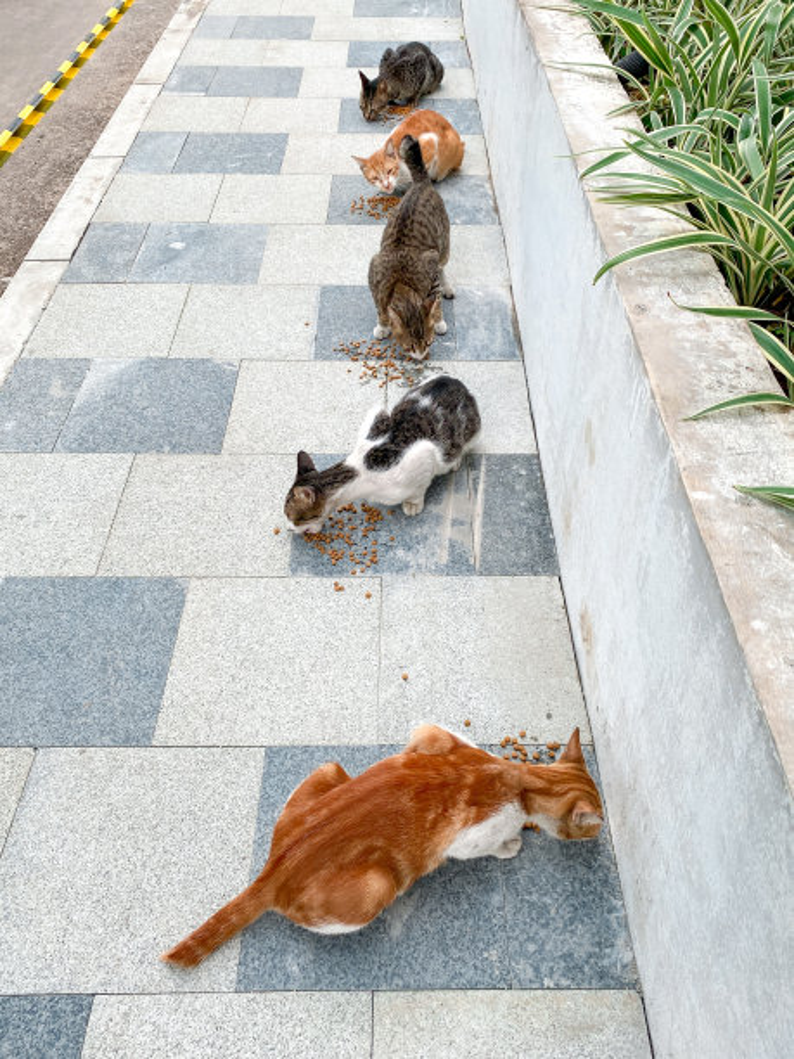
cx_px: 397
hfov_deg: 53.1
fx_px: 795
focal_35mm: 26
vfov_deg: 67.3
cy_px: 530
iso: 50
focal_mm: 4.25
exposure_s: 1/120
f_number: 1.8
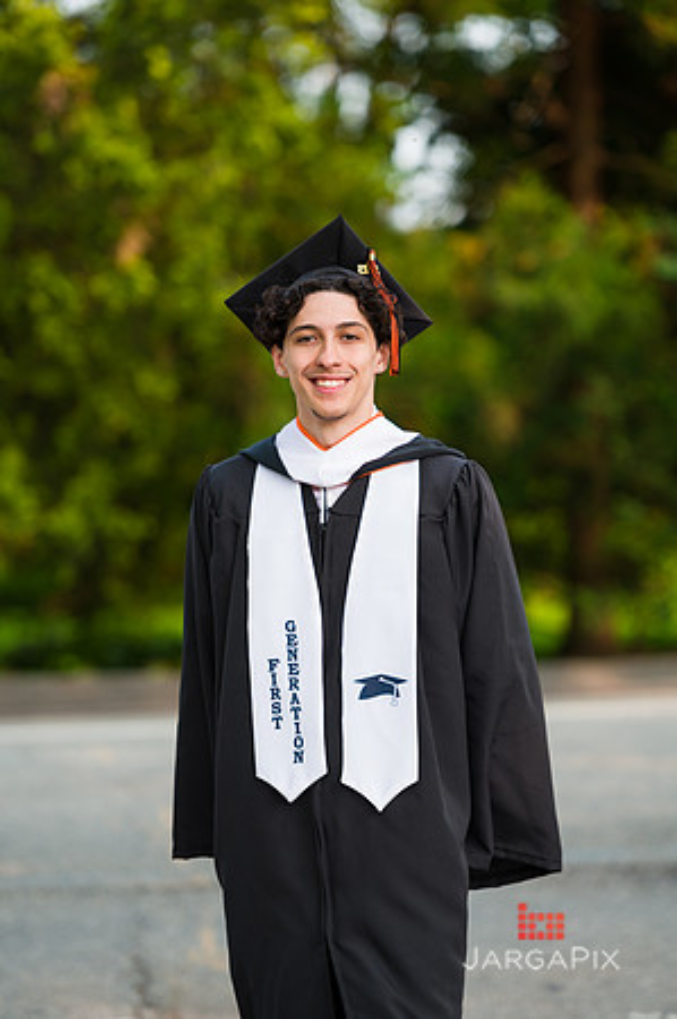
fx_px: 4382
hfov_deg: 8.8
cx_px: 338
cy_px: 510
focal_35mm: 155
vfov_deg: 13.3
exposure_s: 1/640
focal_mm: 155
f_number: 3.2
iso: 200
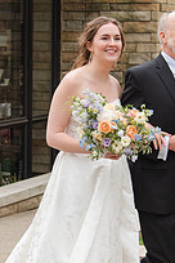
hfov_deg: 10.7
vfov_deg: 16.0
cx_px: 79
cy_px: 103
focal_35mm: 128
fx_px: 933
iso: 100
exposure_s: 1/400
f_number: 4
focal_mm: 38
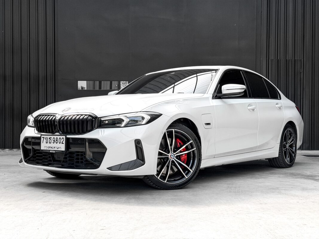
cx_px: 160
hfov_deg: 39.7
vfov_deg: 30.3
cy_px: 120
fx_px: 442
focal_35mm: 48
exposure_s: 1/1400
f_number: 1.8
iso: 64
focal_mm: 6.76
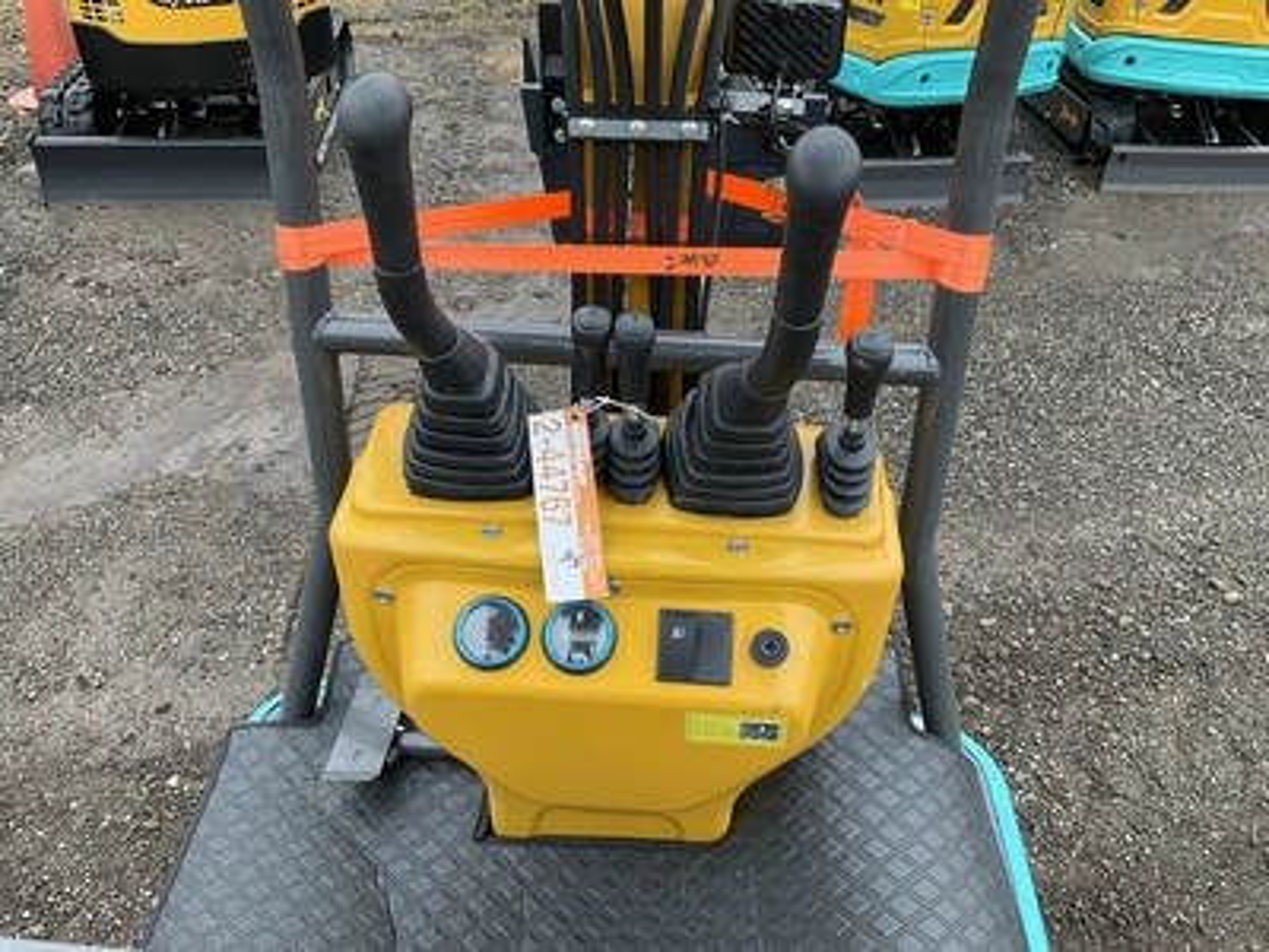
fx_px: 1063
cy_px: 476
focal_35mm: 29
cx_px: 634
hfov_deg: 61.7
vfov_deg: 48.2
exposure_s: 1/123
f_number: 1.8
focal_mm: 3
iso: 16
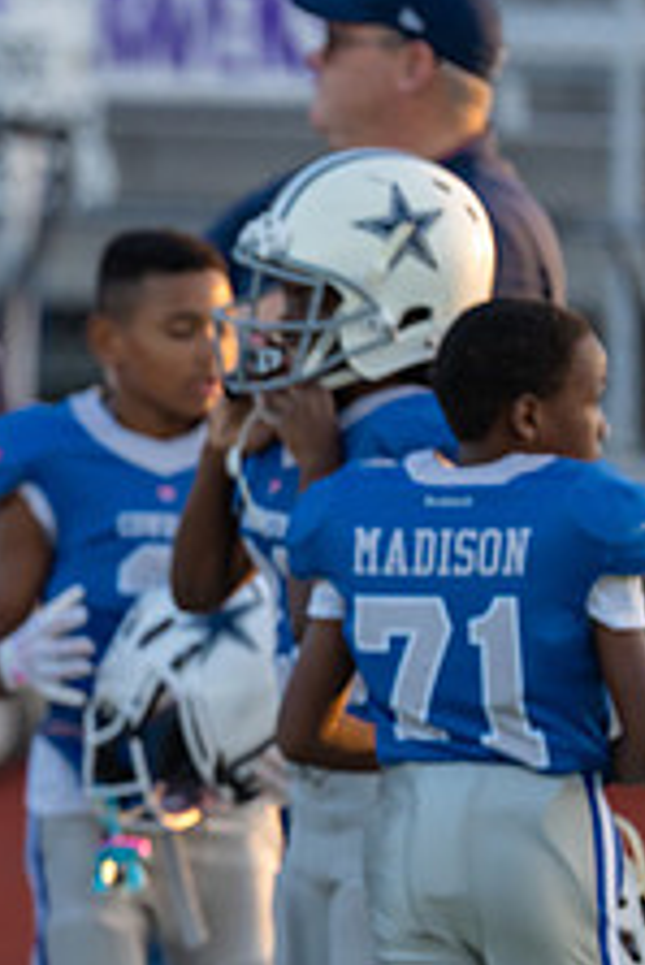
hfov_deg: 2.6
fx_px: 13952
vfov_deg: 4.0
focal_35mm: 520
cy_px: 708
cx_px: -251
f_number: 2.8
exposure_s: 1/1250
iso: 500
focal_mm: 200
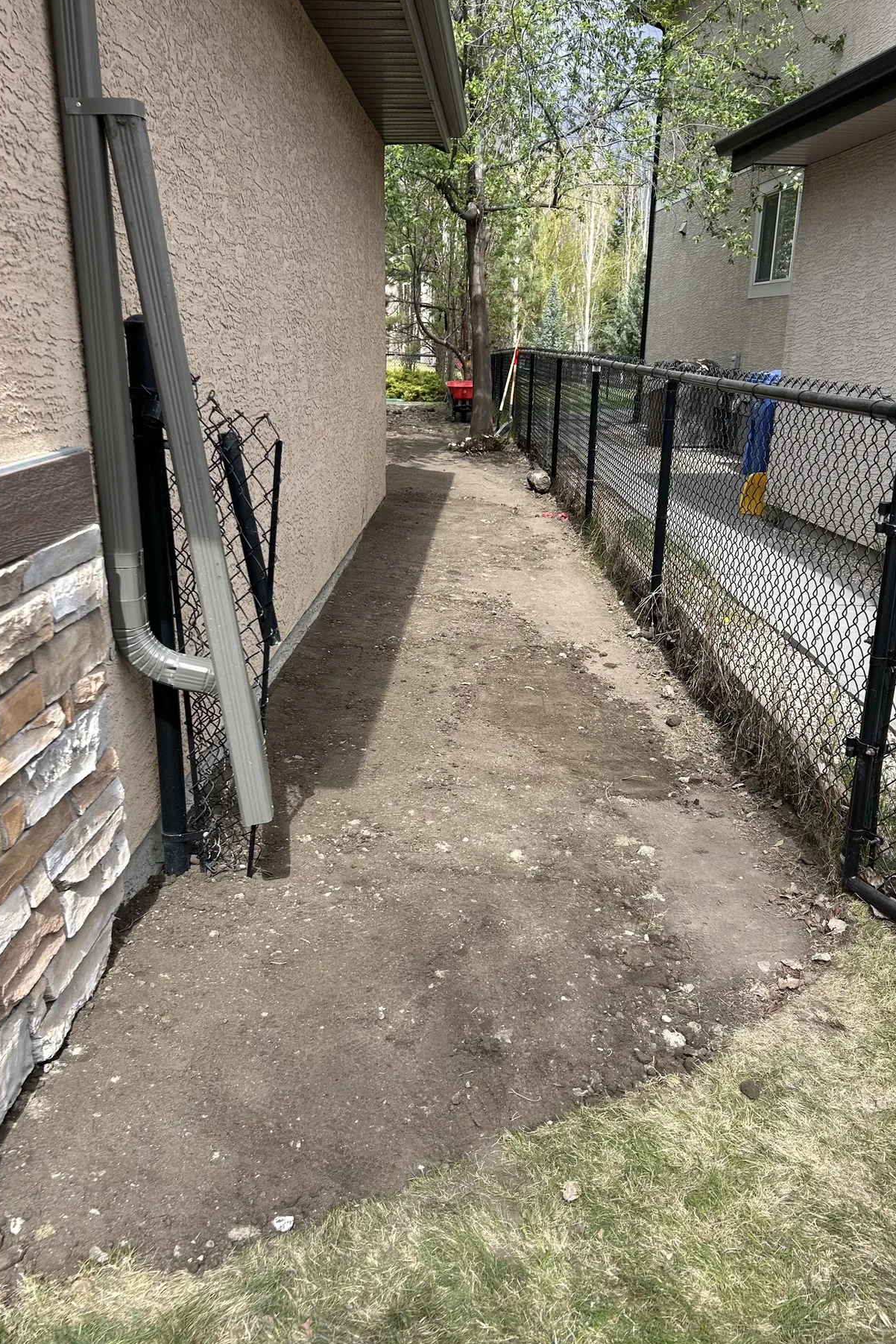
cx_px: 456
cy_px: 677
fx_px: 1045
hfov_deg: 46.4
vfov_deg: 65.5
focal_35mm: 28
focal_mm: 5.7
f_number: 1.5
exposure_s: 1/1295
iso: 50
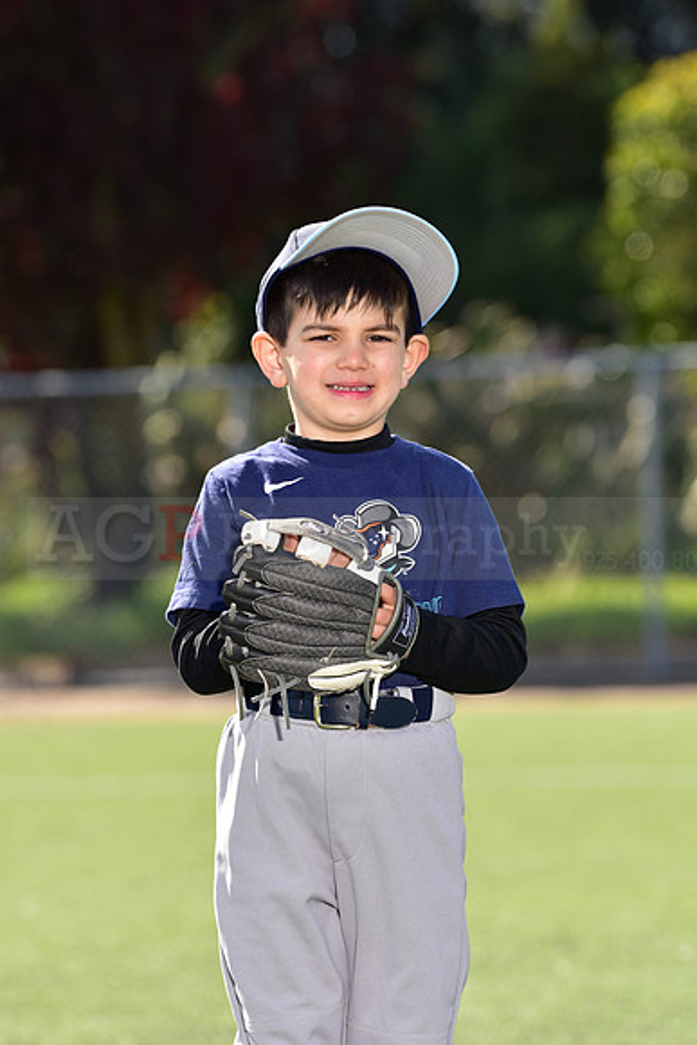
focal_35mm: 200
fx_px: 5804
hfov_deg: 6.9
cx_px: 348
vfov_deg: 10.3
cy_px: 522
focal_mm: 200
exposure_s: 1/200
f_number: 5.6
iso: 80
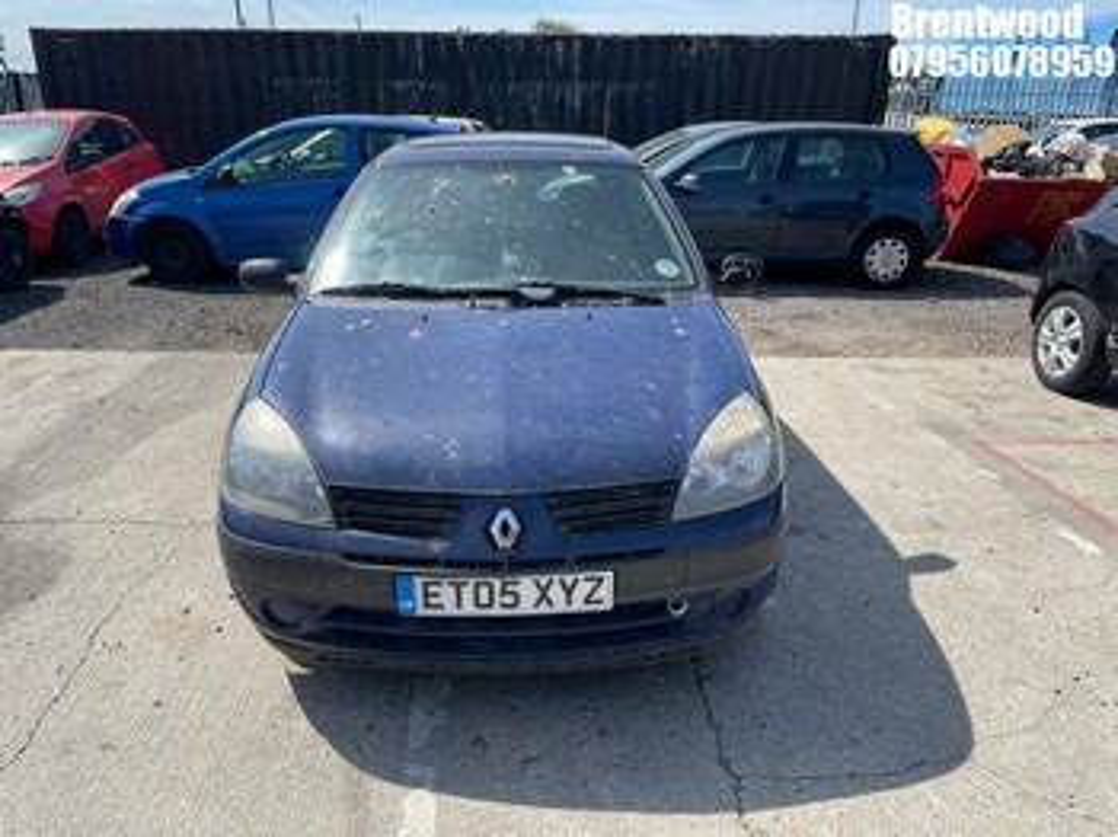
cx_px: 559
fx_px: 839
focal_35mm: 26
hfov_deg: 67.3
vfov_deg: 53.0
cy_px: 418
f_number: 1.6
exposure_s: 1/2053
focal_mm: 4.2
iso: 32
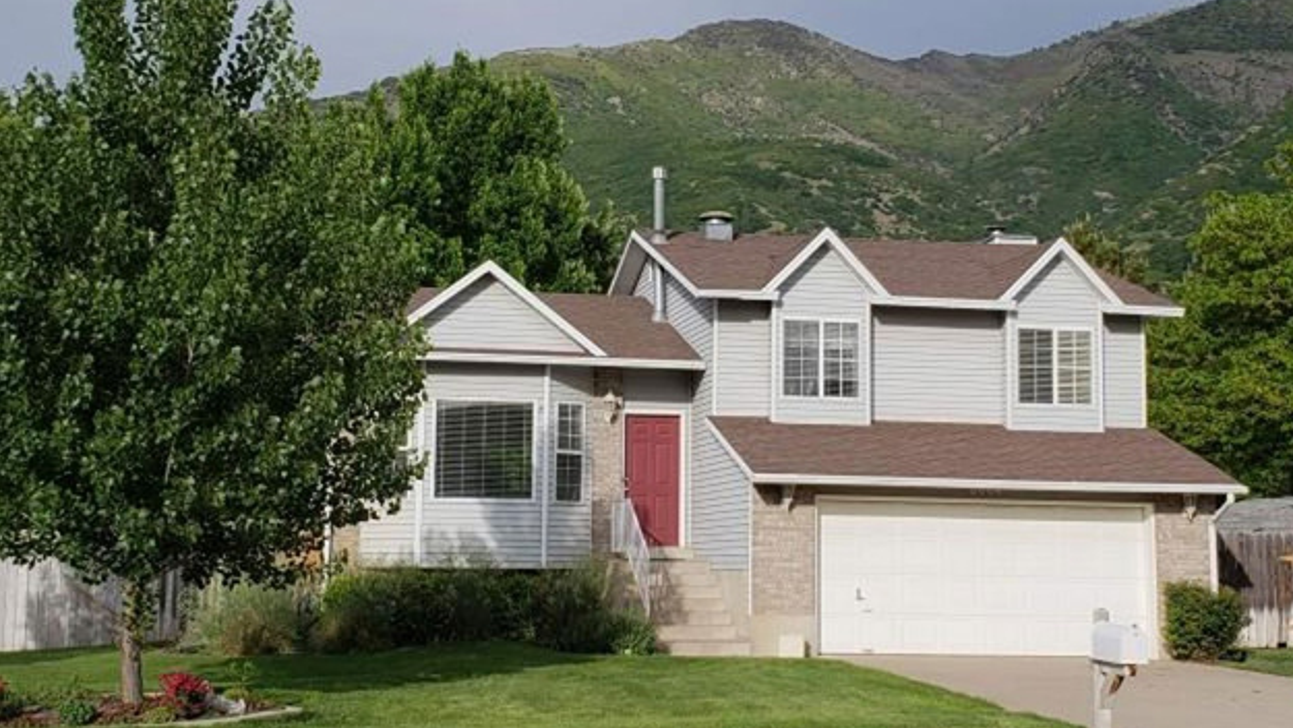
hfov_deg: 66.0
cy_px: 376
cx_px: 656
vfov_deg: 40.2
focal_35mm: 29
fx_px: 995
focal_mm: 4.3
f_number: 2.4
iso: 50
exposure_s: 1/2236
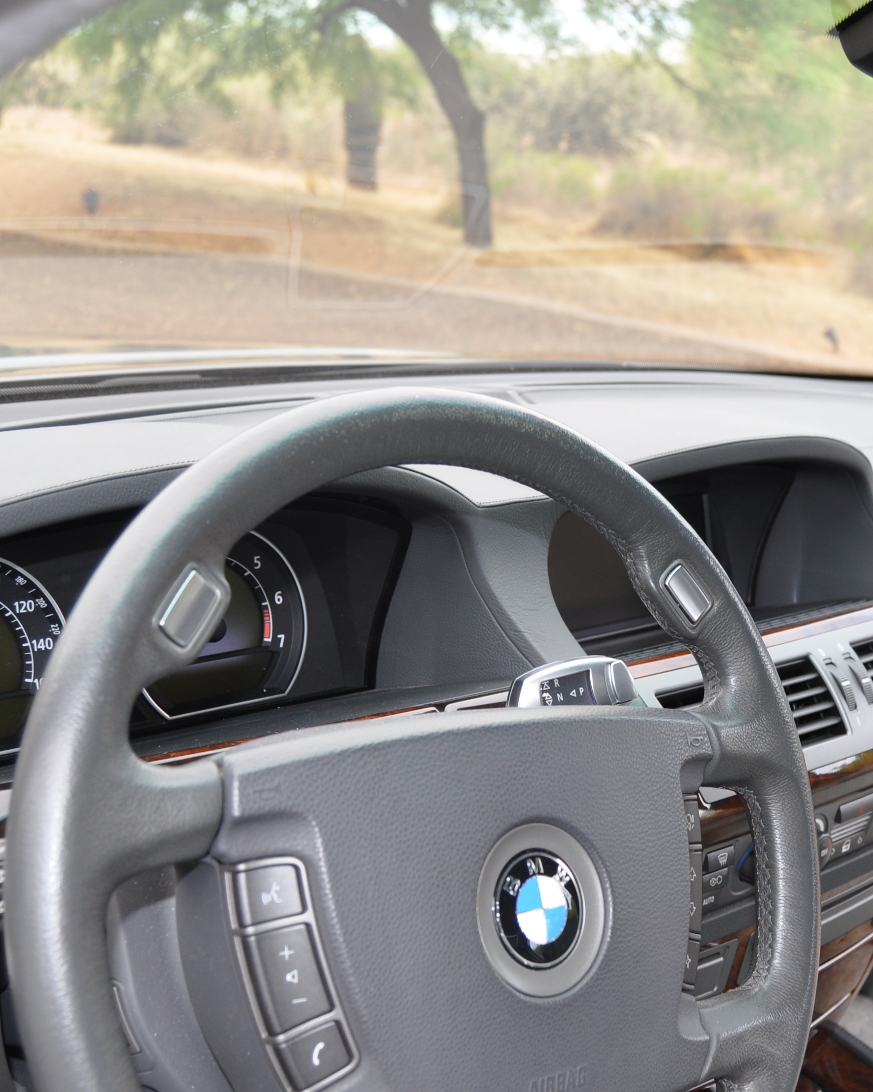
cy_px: 642
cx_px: 583
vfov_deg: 37.9
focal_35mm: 49
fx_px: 1583
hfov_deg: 30.6
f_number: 3.5
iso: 220
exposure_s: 1/200
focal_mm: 18
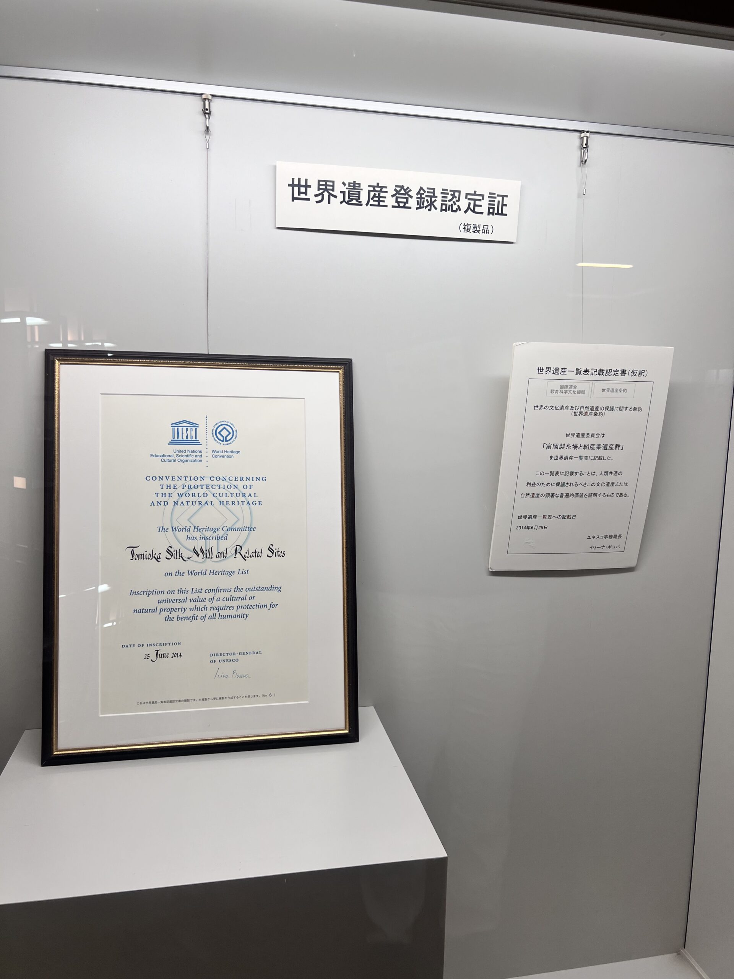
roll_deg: -0.7
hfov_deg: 53.1
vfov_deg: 67.3
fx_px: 735
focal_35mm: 26
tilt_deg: -7.8
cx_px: 367
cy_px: 490
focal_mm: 5.7
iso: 40
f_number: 1.5
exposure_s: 1/240
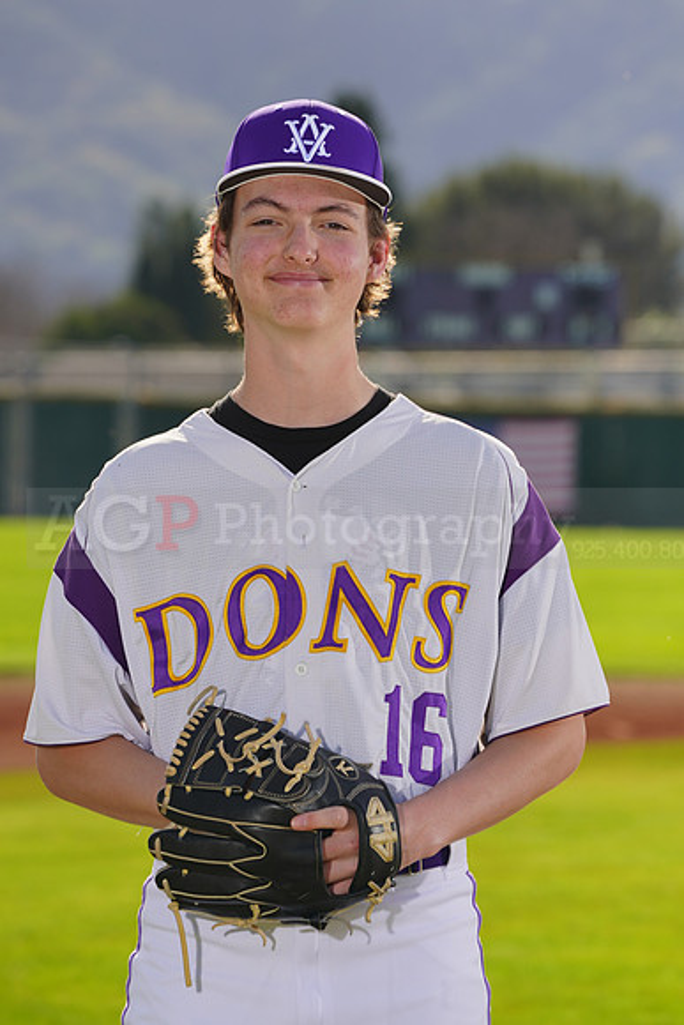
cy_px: 512
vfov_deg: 8.4
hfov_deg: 5.6
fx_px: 6949
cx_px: 342
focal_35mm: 244
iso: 100
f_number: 9
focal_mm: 244
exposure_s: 1/250
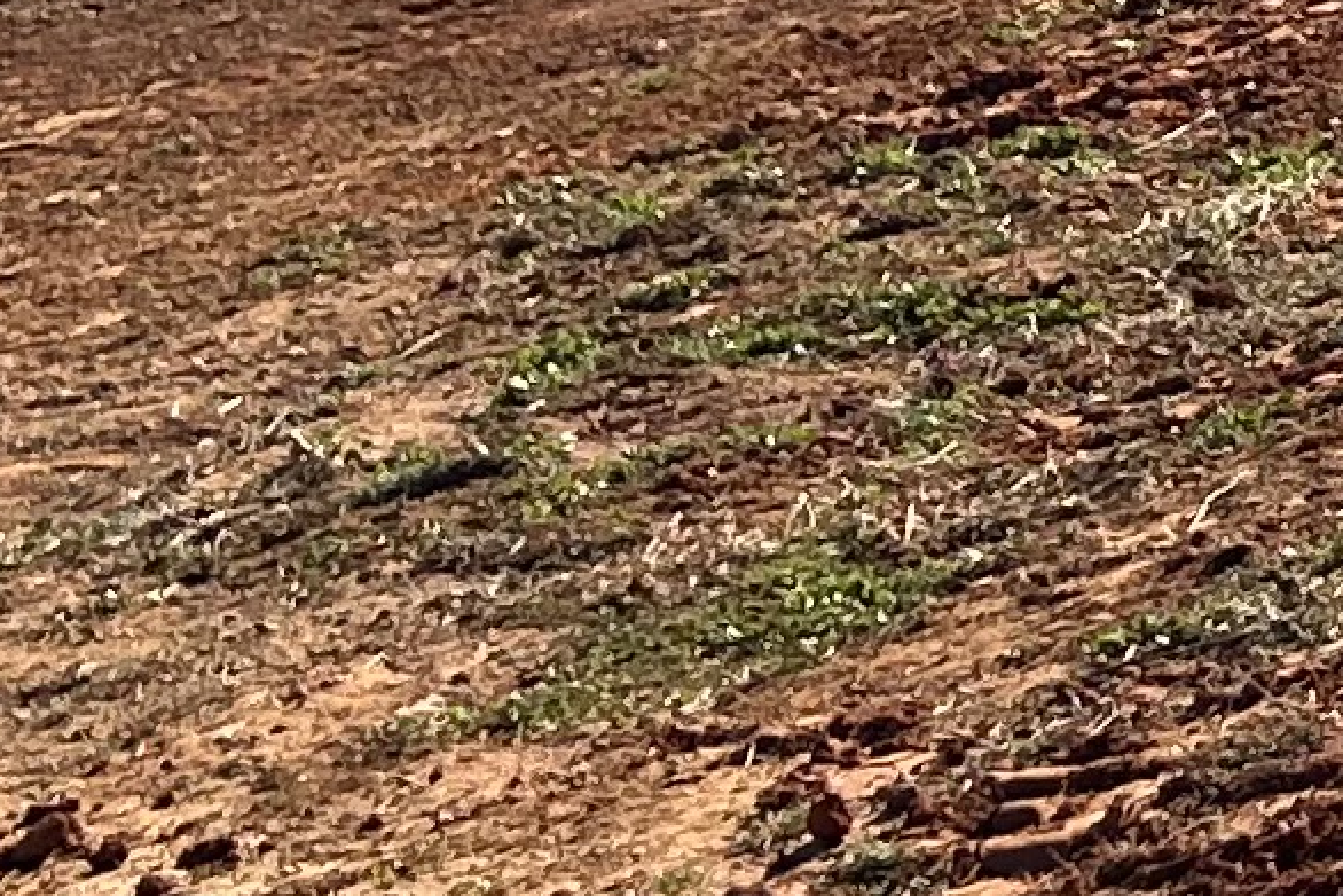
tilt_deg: -9.6
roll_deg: -0.7
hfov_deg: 9.7
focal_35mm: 186
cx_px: 3330
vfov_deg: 7.3
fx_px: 6940
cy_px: -490
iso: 50
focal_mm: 5.7
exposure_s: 1/3257
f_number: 1.5
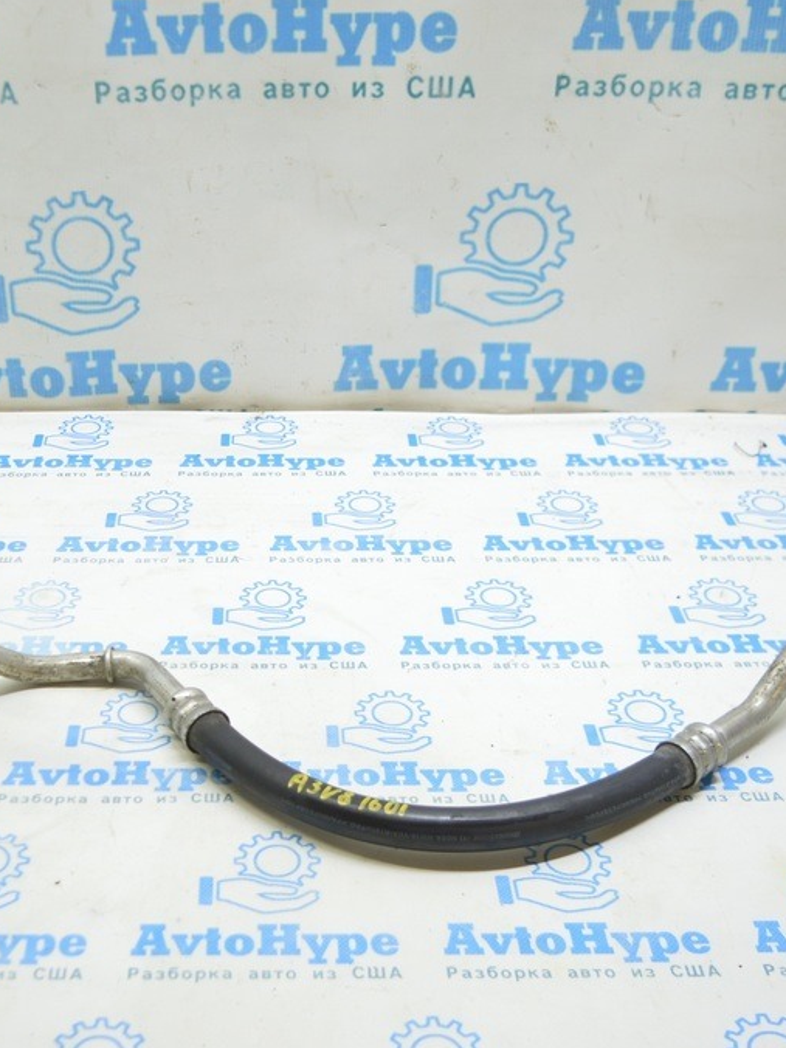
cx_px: 228
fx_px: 1453
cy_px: 523
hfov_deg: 29.9
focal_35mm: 48
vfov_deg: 39.7
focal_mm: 22
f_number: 3.8
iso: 400
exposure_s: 1/40
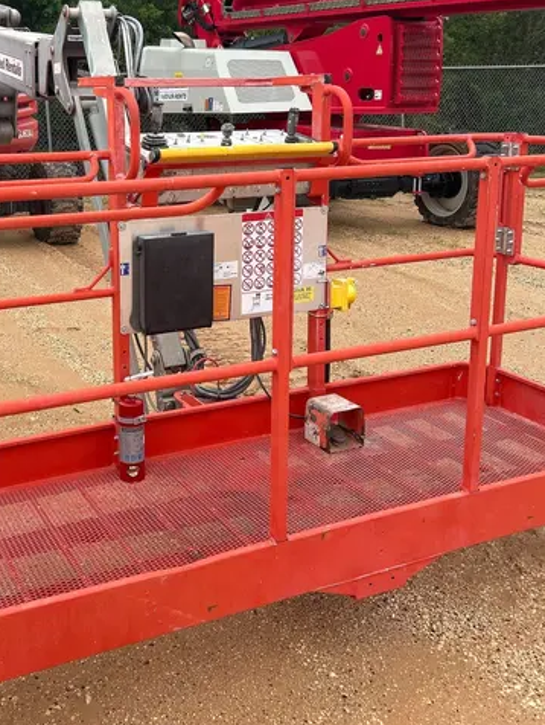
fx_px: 838
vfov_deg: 46.2
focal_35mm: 40
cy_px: 252
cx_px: 143
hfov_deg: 35.3
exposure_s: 1/1124
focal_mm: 5.7
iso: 50
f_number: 1.5
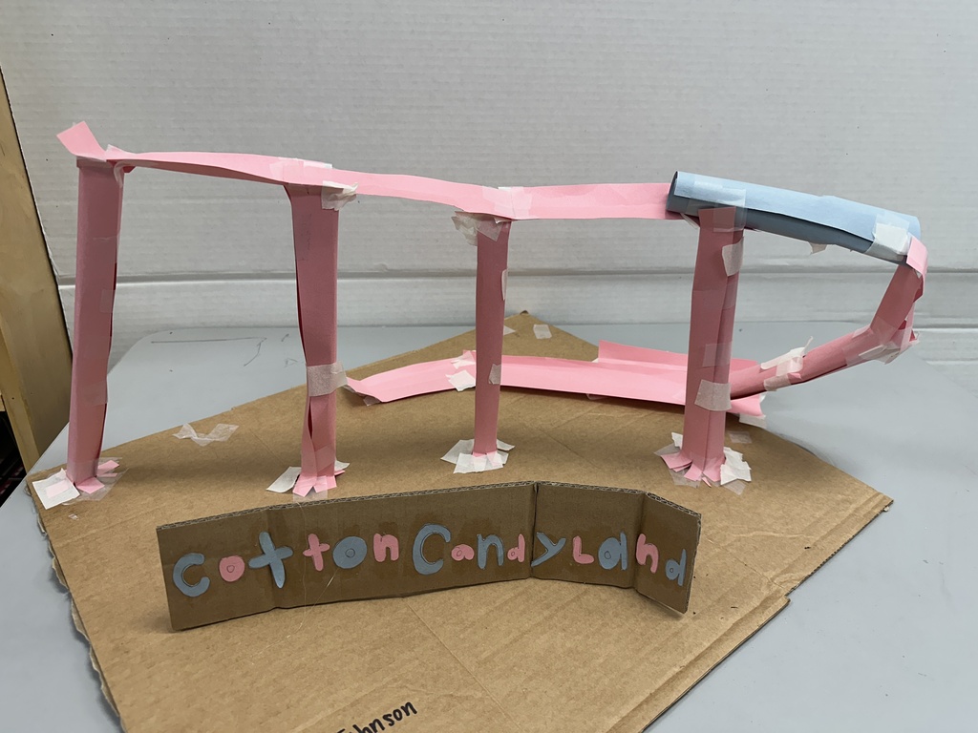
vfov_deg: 56.8
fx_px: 678
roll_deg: -1.6
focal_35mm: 24
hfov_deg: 71.6
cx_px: 489
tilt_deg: -26.0
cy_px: 366
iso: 125
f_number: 1.78
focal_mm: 6.86
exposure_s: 1/120
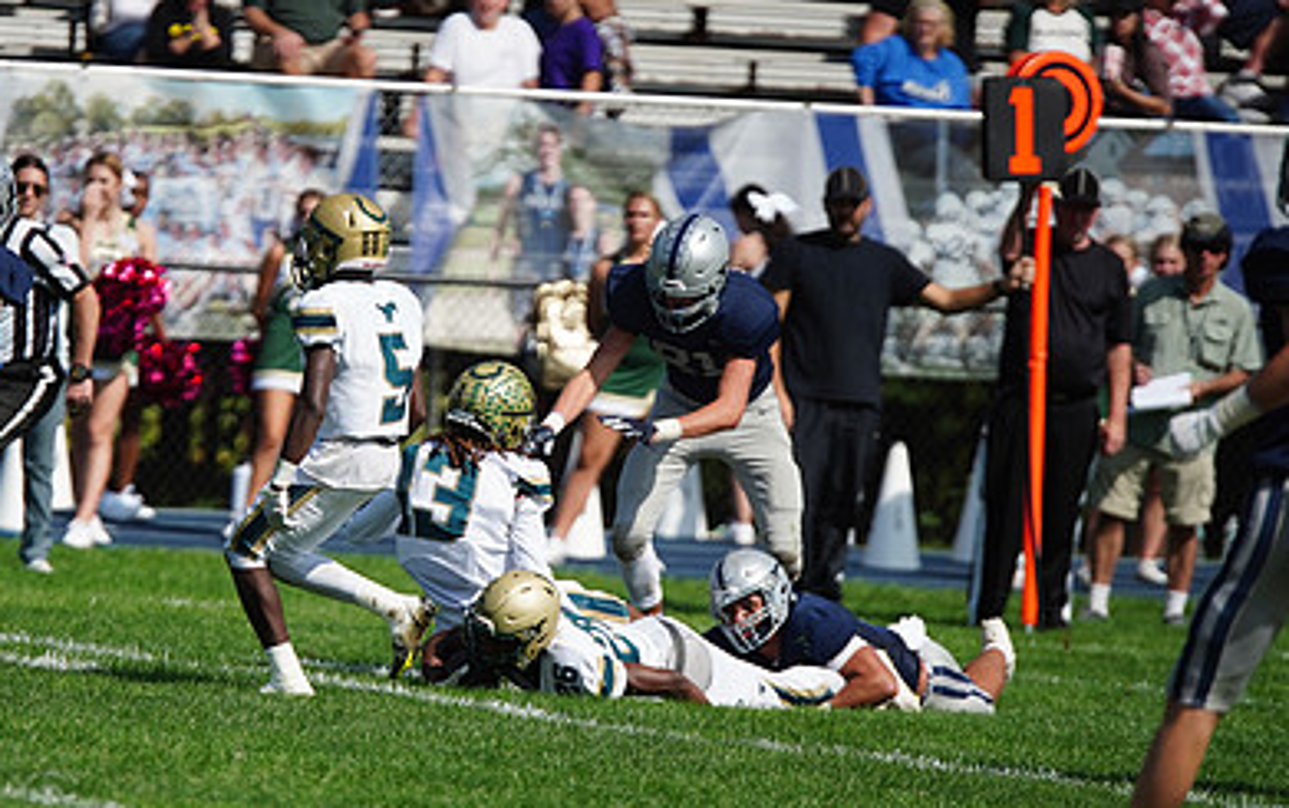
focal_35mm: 414
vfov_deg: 3.2
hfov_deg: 5.1
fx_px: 14554
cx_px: 386
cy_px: 444
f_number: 2.8
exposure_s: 1/8000
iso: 400
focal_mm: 274
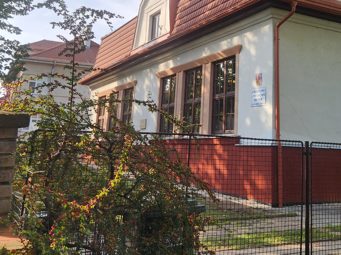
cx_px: 227
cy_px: 48
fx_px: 443
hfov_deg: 41.5
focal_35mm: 45
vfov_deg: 31.3
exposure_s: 1/843
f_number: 1.8
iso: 20
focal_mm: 5.4
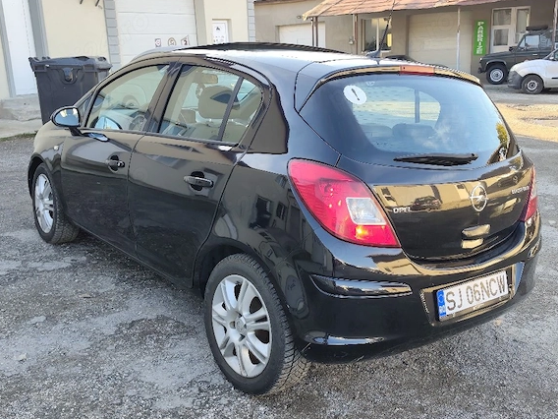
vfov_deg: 38.7
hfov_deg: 50.1
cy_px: 218
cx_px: 277
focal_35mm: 37
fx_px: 596
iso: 80
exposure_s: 1/100
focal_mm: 6.07
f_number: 1.7
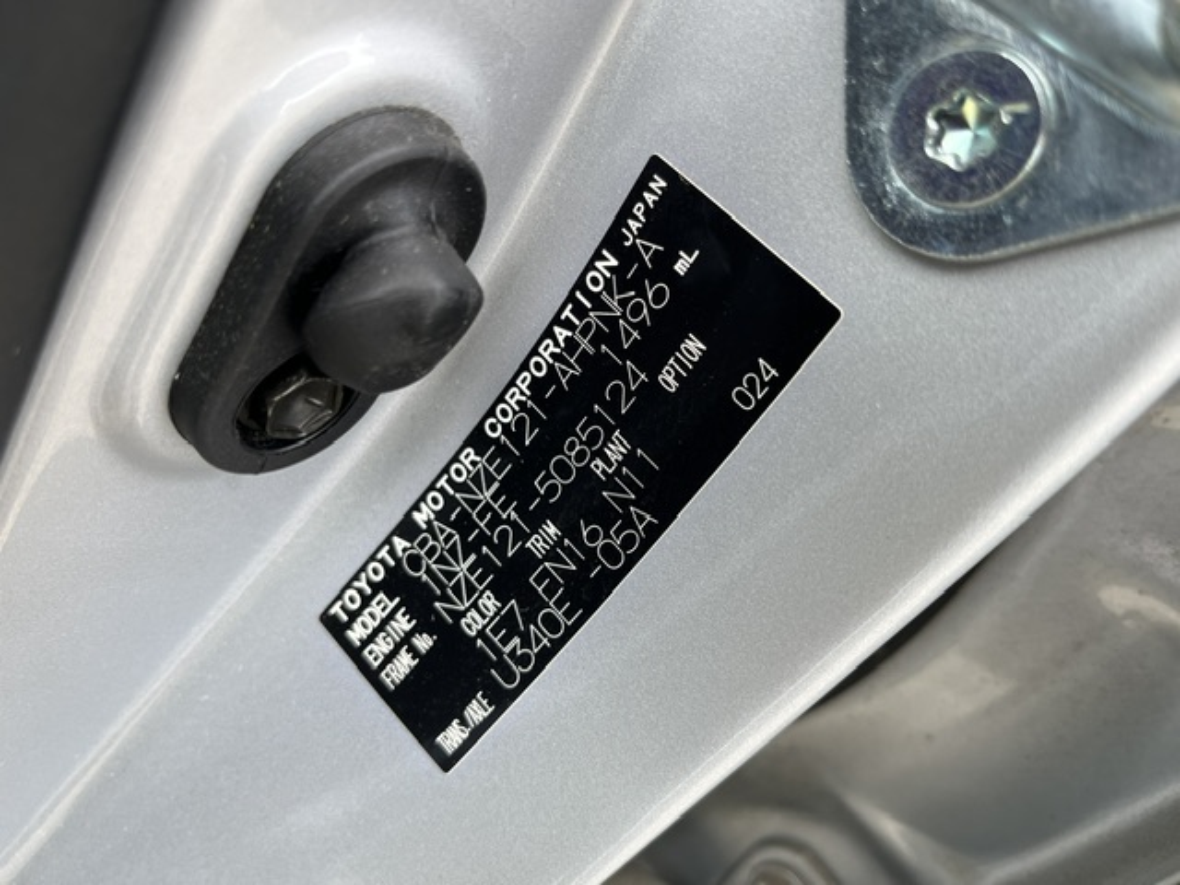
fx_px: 886
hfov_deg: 67.3
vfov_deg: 53.1
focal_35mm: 26
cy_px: 442
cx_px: 590
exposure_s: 1/544
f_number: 1.6
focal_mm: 5.1
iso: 50
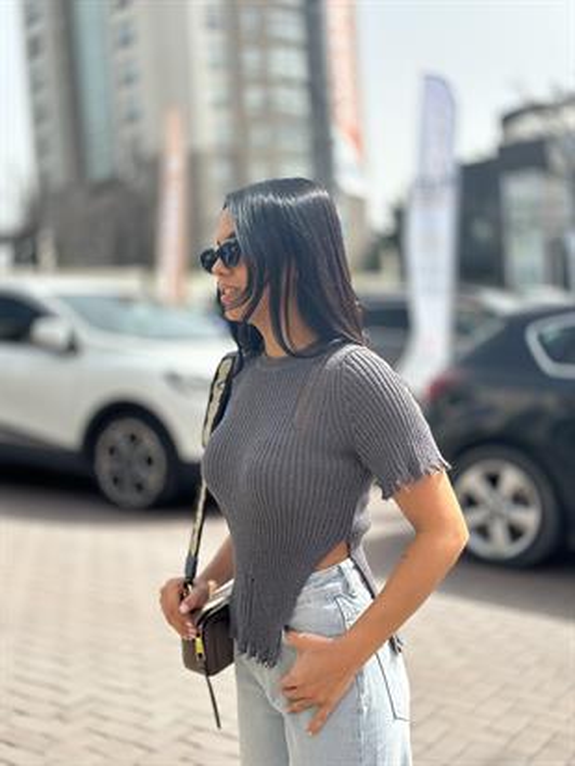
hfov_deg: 30.3
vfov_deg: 39.6
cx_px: 288
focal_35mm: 48
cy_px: 383
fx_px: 1063
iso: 100
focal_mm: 6.86
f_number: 1.78
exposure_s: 1/3472
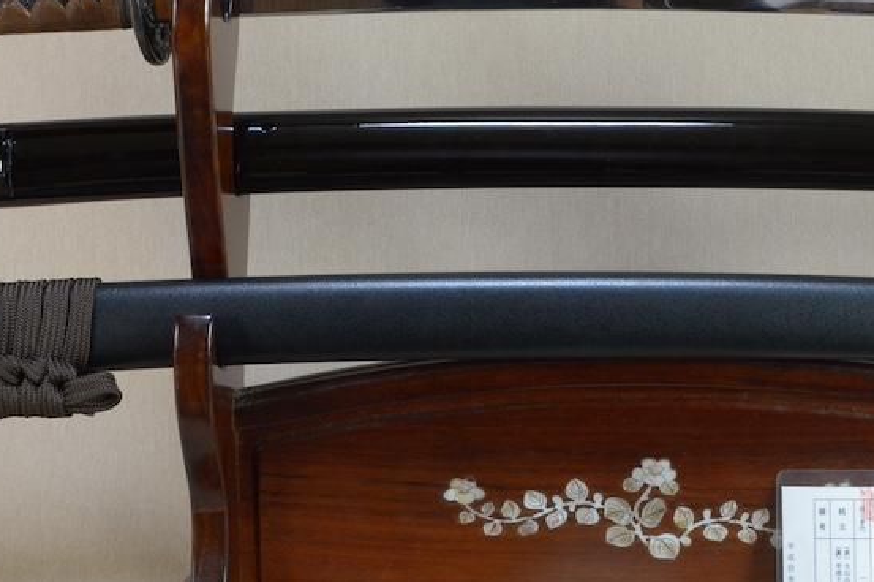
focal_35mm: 76
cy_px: 62
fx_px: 1844
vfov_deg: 17.7
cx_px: 654
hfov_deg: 26.3
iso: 400
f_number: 11
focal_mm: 20
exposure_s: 1/2
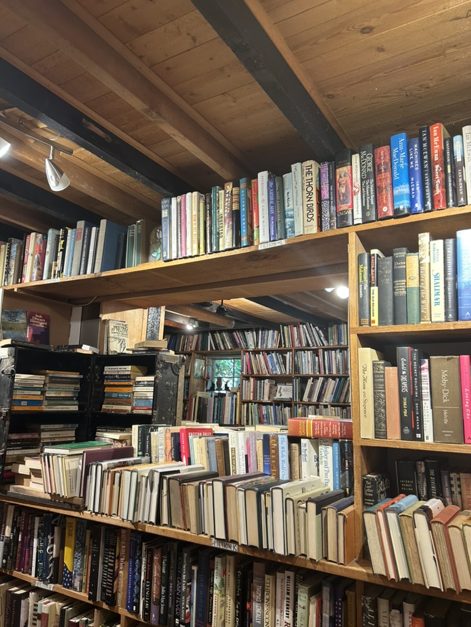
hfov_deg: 53.1
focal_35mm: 26
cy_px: 314
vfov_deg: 67.3
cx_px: 236
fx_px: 472
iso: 125
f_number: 1.5
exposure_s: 1/60
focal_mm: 5.7
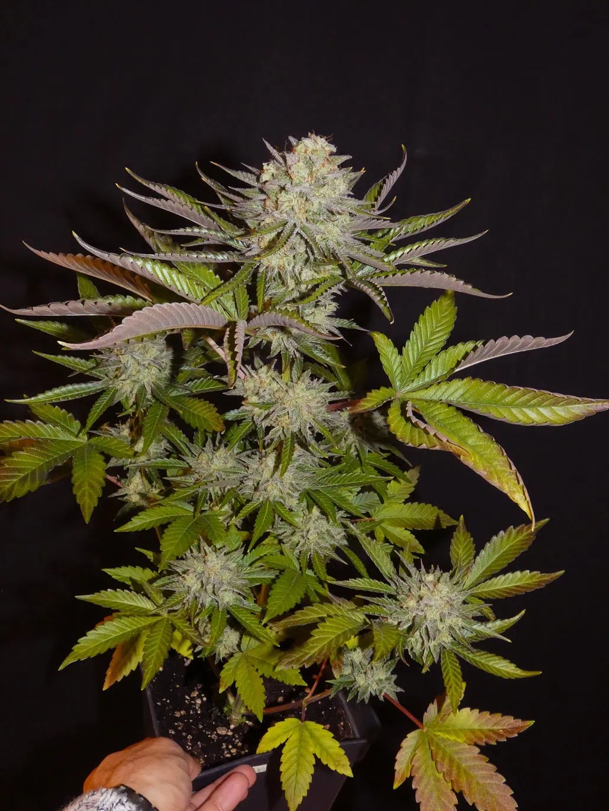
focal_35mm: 38
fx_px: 891
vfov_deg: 49.0
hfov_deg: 37.7
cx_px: 304
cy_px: 406
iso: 800
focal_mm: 6.8
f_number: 5.1
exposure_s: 1/60
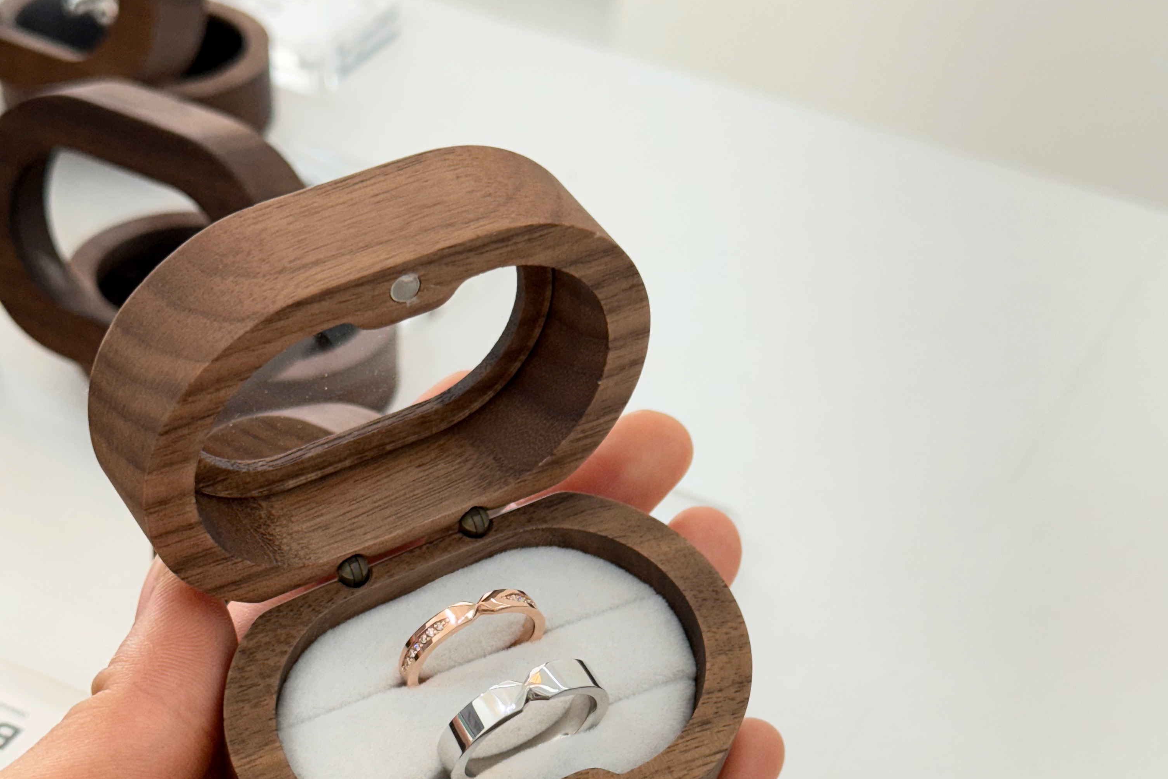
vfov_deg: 20.0
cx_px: 587
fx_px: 2174
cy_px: 658
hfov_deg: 30.1
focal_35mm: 67
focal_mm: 6.76
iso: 64
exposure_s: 1/574
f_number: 1.78
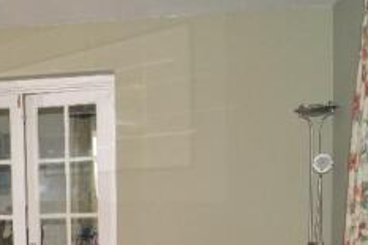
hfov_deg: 24.9
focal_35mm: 76
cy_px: 292
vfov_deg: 17.1
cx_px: -30
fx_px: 776
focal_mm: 18
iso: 400
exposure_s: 1/60
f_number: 5.6
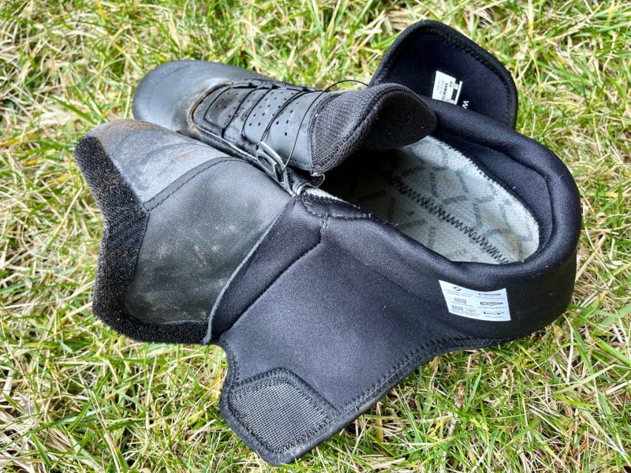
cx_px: 316
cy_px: 236
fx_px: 474
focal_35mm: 26
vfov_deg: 53.1
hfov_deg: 67.3
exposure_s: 1/121
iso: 40
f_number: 1.6
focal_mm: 5.1
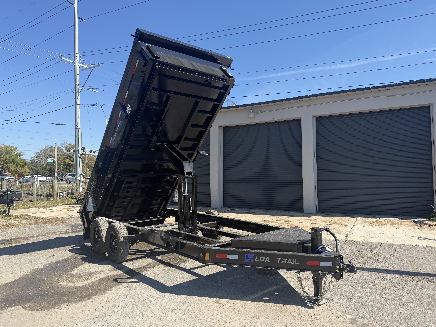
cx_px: 218
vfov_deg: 56.8
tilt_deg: +0.3
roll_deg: +1.3
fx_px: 302
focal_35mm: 24
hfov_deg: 71.6
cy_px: 164
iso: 80
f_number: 1.78
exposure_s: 1/2611
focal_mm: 6.76
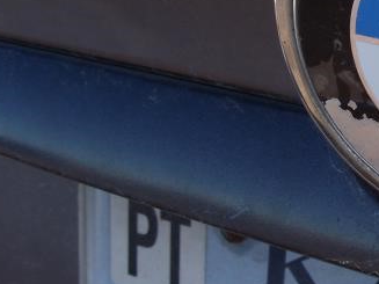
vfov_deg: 16.7
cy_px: 80
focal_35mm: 88
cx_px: 430
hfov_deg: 21.0
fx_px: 963
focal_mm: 6.3
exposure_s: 1/400
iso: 80
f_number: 3.1
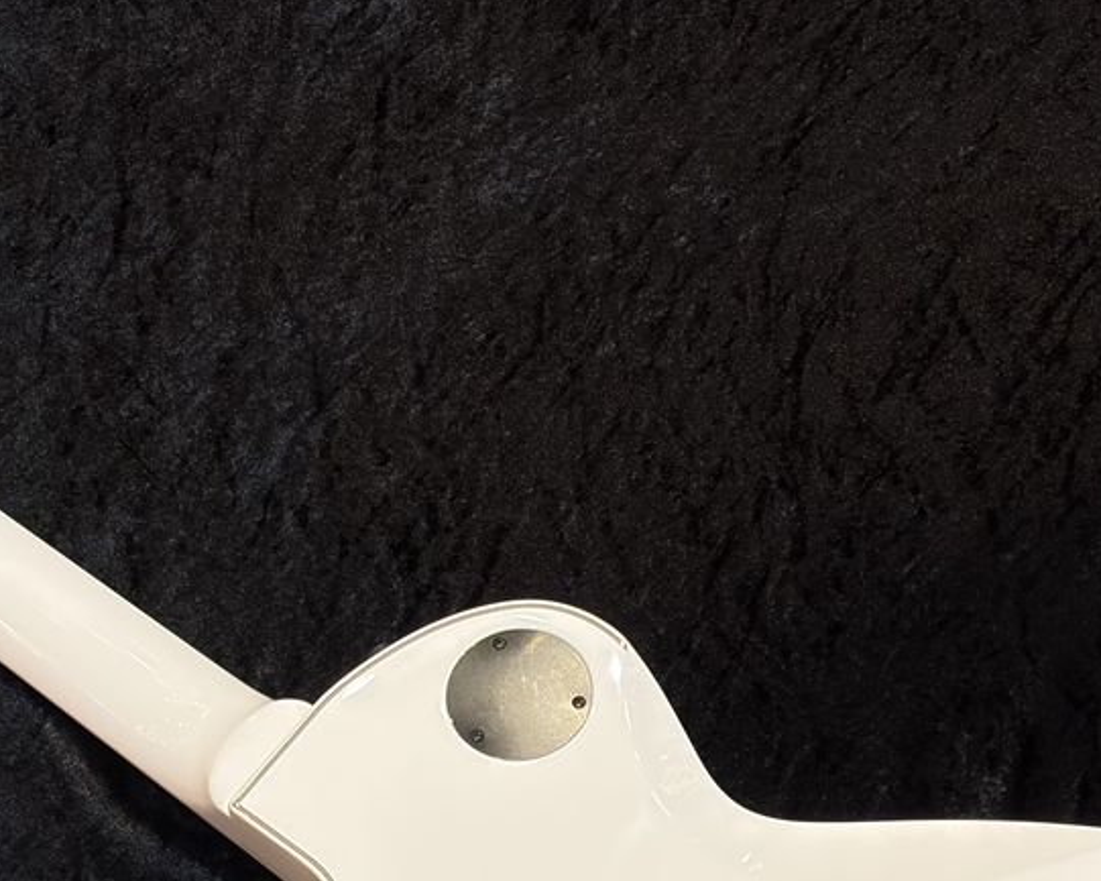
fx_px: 3911
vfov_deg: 12.7
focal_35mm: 120
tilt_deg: -67.4
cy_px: 832
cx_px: 407
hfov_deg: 16.0
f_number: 1.6
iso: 40
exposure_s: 1/60
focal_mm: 5.96
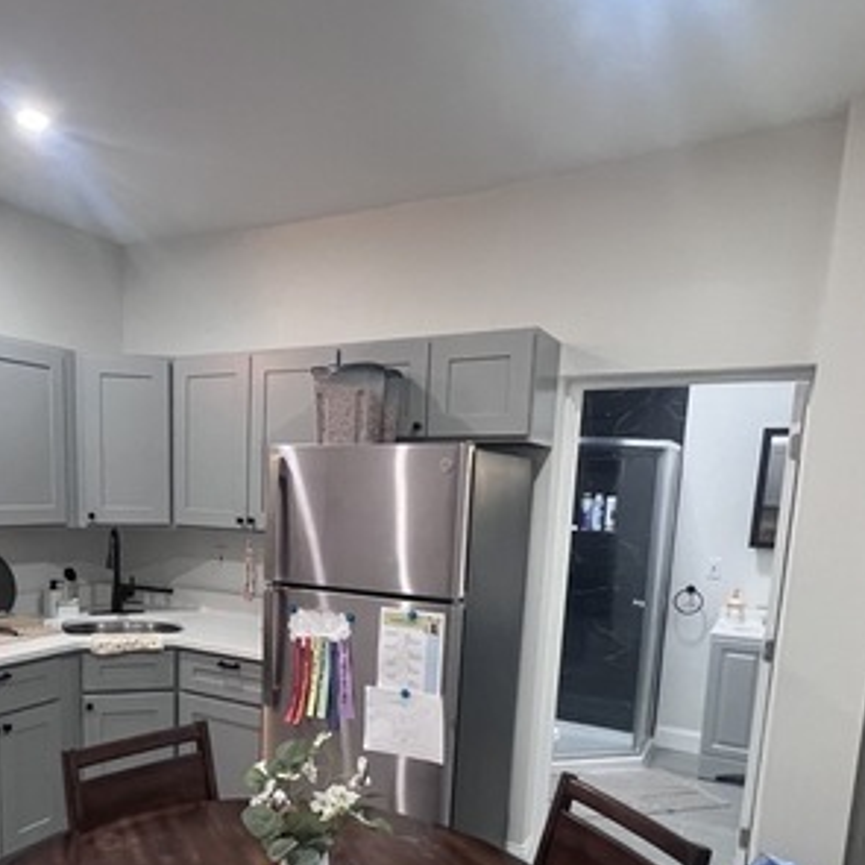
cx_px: 292
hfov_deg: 59.6
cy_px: 607
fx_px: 735
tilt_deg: -9.5
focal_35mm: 26
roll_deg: -1.4
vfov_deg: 58.9
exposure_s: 1/60
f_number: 1.8
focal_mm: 1.57
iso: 400
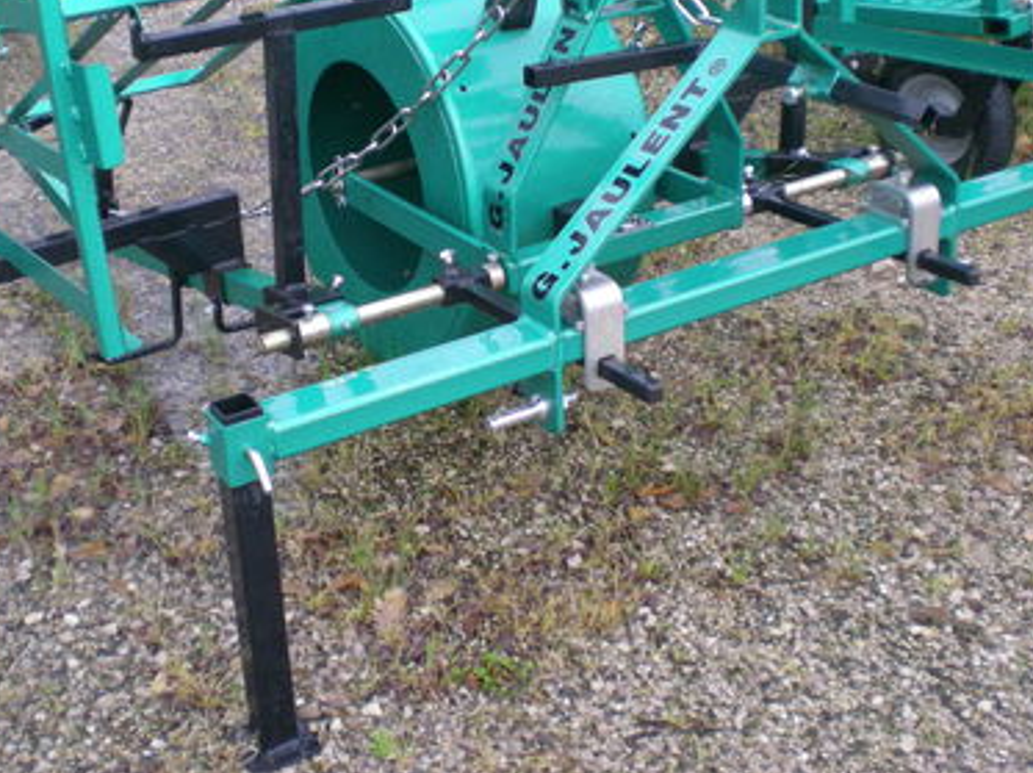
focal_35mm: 51
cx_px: 479
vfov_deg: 28.3
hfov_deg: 37.5
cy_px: 256
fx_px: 1520
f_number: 3.1
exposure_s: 1/61
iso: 141
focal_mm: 6.3
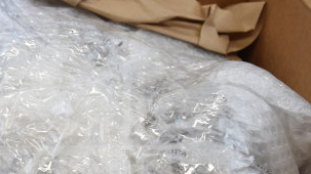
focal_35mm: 57
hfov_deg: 35.3
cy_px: 113
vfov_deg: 21.0
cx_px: 55
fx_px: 470
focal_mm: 18
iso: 250
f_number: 3.5
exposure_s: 1/30
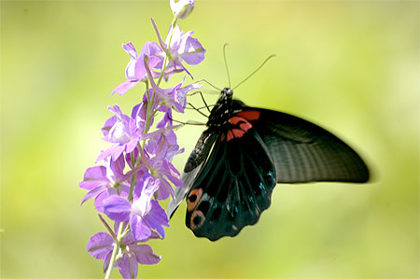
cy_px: 140
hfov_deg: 4.6
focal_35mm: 450
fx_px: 5244
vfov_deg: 3.0
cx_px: 210
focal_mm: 300
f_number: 5.6
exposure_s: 1/160
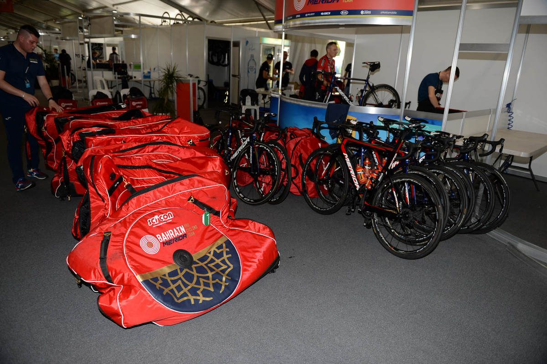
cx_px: 274
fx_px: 364
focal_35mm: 24
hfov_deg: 73.8
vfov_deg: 53.1
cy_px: 182
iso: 200
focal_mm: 24
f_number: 2.8
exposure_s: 1/250
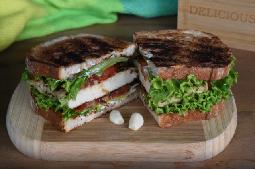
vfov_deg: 13.0
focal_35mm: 105
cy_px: 84
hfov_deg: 19.5
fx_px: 743
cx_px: 128
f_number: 10
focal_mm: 70
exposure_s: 1/13
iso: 400
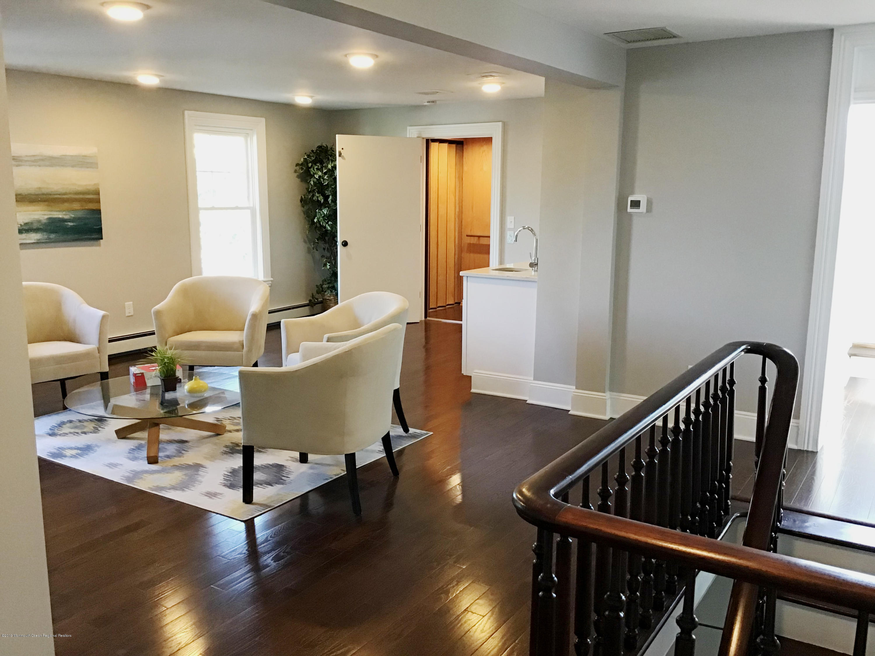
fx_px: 784
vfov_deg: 45.4
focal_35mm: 31
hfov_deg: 58.4
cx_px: 438
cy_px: 328
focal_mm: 3.3
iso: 160
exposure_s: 1/33
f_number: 2.4
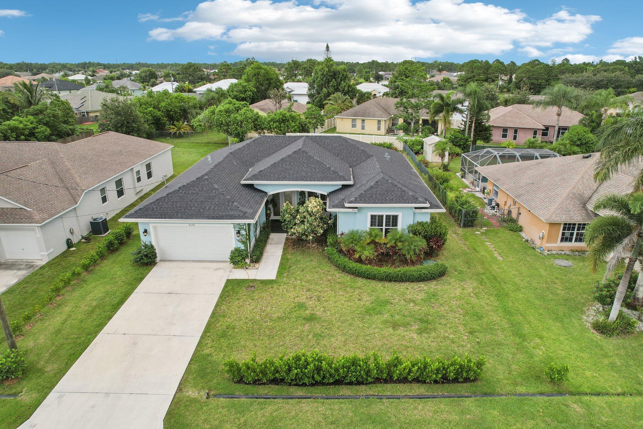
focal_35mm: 22
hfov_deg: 78.6
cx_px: 322
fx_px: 393
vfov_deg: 57.2
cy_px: 214
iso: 100
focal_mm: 8.4
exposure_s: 1/250
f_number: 2.8
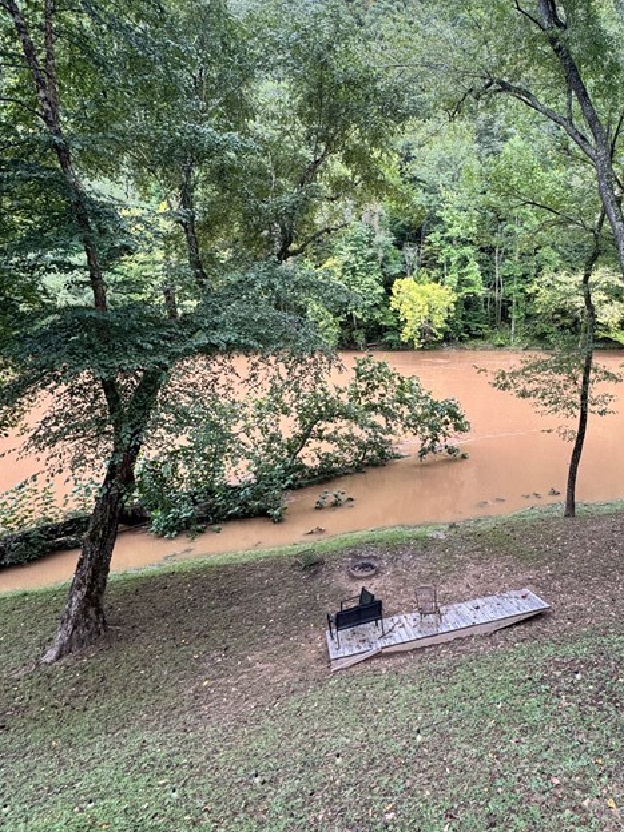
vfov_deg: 73.6
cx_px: 478
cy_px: 363
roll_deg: +0.0
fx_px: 553
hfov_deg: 55.6
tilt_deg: -7.0
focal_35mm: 23
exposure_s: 1/99
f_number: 2.2
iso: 100
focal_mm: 2.22
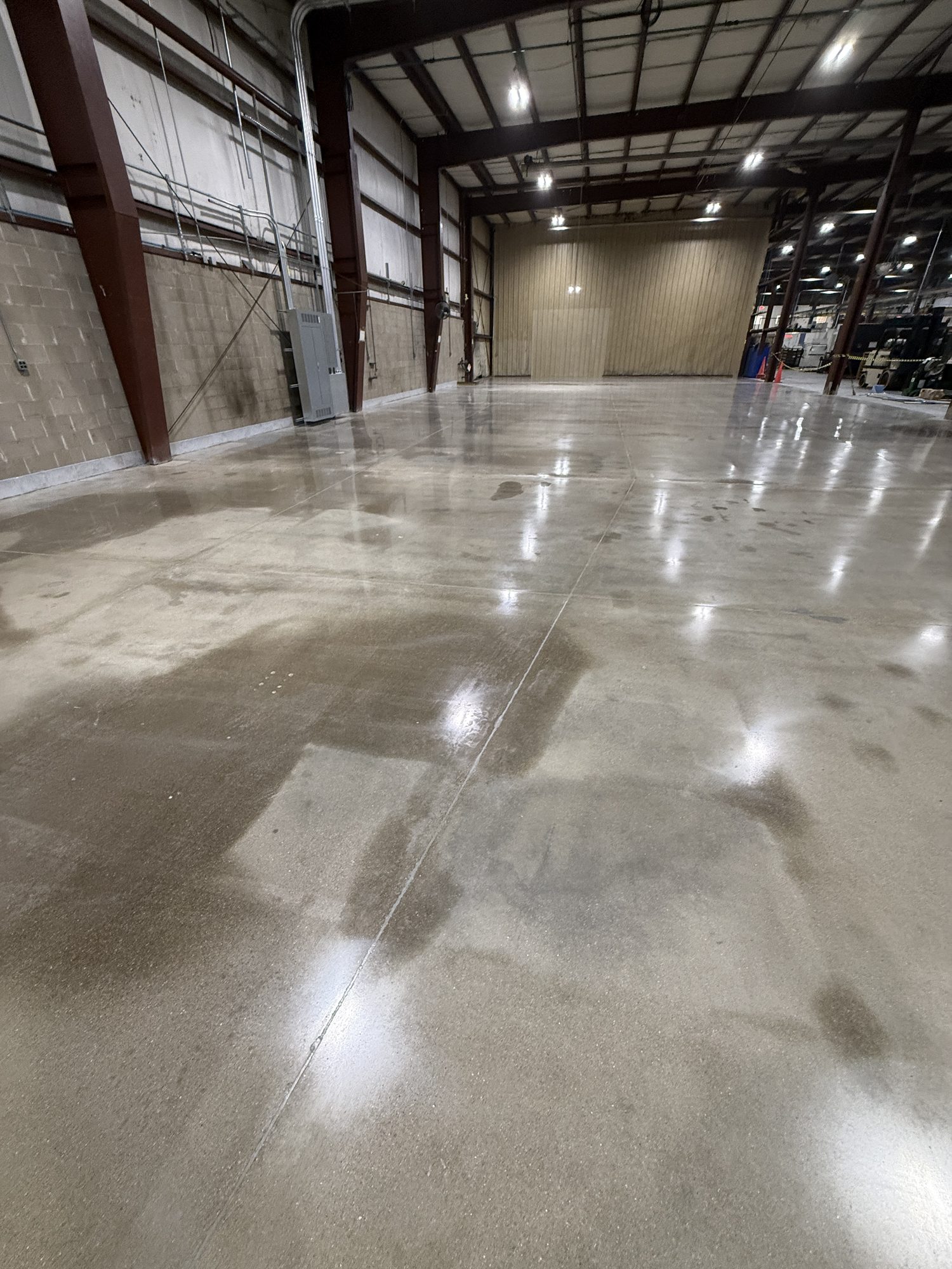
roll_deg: +1.3
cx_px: 476
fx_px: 513
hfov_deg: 85.7
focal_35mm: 14
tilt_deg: -28.7
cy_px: 634
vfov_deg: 102.1
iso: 400
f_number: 2.2
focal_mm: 2.22
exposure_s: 1/120
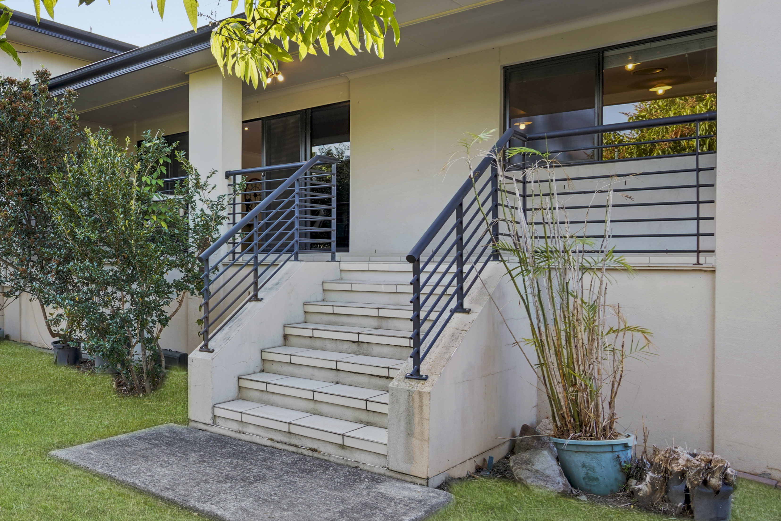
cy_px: 251
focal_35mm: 29
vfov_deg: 45.0
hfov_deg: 56.8
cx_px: 111
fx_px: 629
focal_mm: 16
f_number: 7.1
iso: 100
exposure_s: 1/30
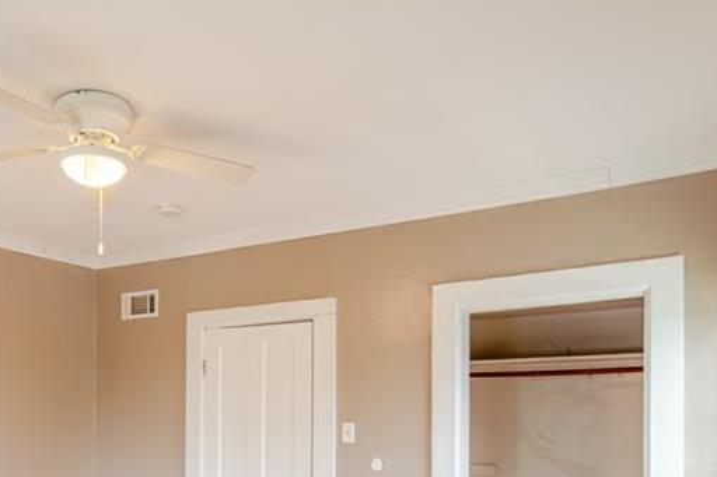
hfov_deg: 56.9
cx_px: 214
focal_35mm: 32
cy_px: 398
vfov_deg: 39.1
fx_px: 637
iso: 320
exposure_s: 1/200
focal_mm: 16
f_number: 2.8
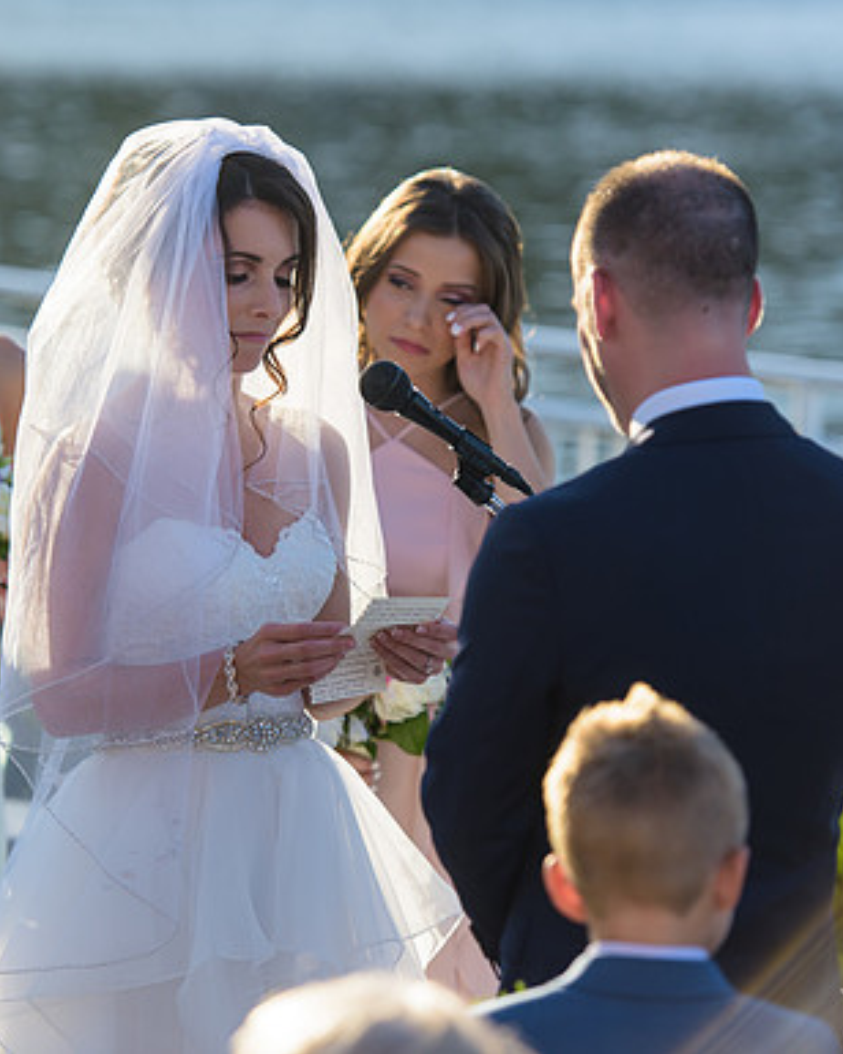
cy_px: 527
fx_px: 5957
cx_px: 309
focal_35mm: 191
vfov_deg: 10.1
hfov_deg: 8.1
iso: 200
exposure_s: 1/1600
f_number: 3.2
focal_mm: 135
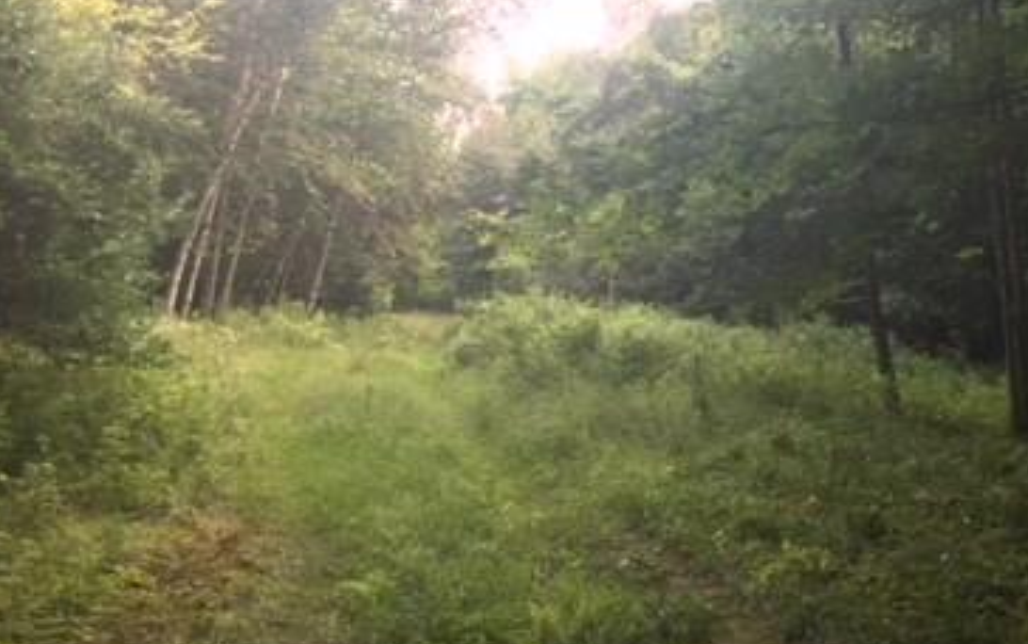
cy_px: 189
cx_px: 825
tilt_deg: +4.2
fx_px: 1514
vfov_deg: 23.8
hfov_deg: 36.2
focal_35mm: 54
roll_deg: +0.0
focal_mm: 4.15
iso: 40
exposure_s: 1/120
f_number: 2.2
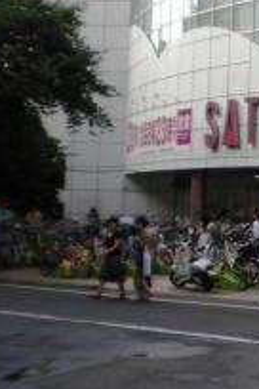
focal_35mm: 87
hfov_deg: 14.5
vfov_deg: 23.4
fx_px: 939
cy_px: 177
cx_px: 406
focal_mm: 6.3
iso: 64
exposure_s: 1/200
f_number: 3.1
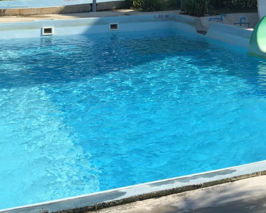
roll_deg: +0.0
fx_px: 598
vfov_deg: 19.0
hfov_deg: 22.8
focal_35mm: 76
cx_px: 329
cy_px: -46
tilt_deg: +1.1
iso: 32
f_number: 2.2
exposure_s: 1/1883
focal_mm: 4.15
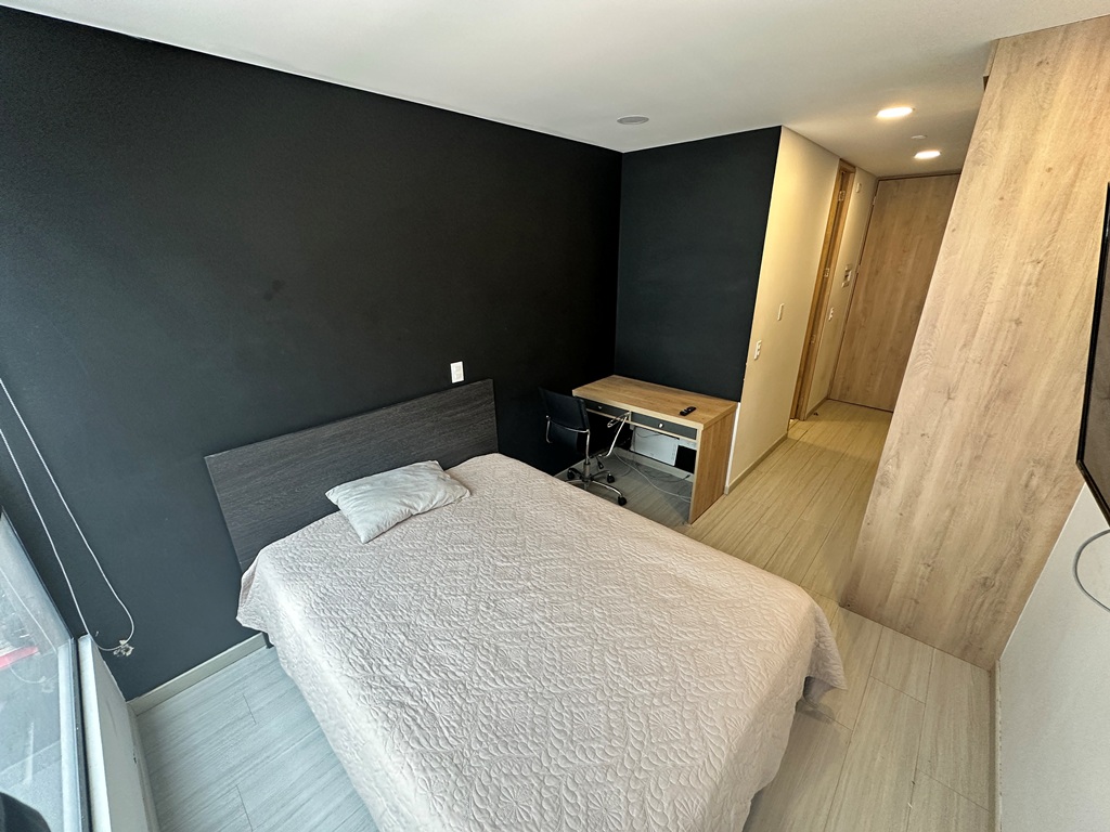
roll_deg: +0.5
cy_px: 416
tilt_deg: -21.0
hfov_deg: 102.1
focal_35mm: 14
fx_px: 449
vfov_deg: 85.7
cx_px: 555
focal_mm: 2.22
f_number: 2.2
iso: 250
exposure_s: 1/99
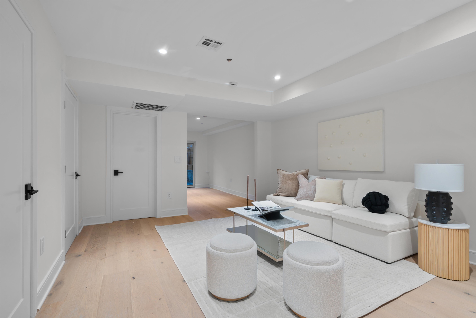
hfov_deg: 96.7
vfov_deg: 73.8
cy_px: 159
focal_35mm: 16
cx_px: 238
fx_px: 212
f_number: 9
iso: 250
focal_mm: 16
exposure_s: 1/1.25
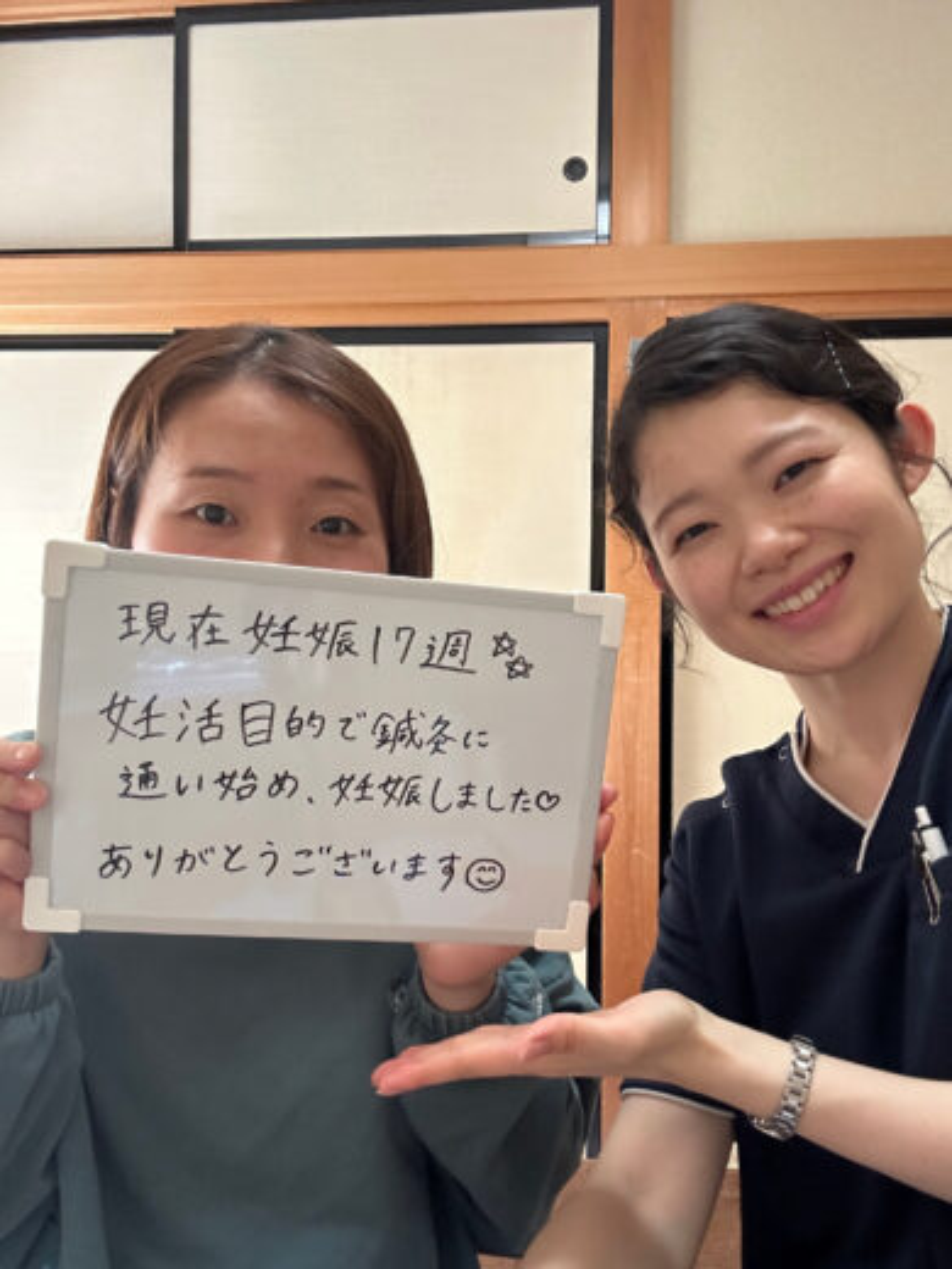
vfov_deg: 60.0
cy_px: 634
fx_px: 1100
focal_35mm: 30
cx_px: 476
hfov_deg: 46.8
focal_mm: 2.69
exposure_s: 1/60
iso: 160
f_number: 1.9
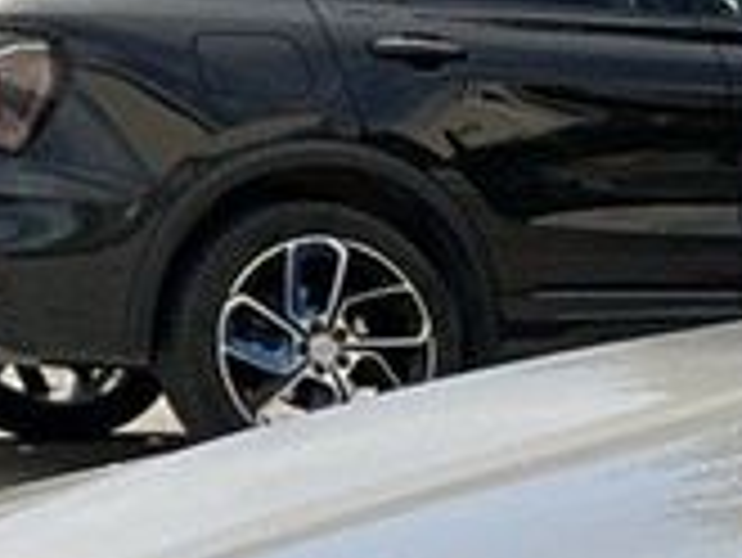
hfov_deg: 8.1
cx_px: 2213
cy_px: 1143
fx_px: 4526
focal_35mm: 211
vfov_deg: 6.8
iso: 25
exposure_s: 1/1250
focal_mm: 3
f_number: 1.8
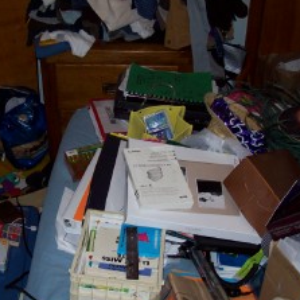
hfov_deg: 29.9
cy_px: 149
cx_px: 106
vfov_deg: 30.0
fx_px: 559
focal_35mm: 57
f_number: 2.7
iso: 80
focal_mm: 6
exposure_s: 1/64
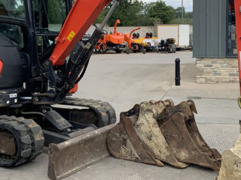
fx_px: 446
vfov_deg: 22.8
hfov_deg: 30.2
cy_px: 53
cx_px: 133
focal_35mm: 64
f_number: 1.8
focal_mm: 3
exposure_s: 1/929
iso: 16
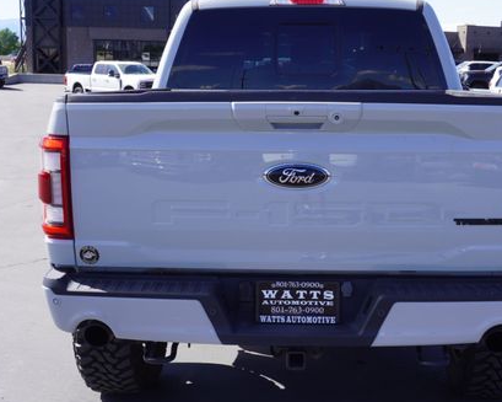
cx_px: 298
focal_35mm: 51
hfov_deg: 36.7
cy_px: 210
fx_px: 754
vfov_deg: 29.8
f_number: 8
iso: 100
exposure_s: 1/125
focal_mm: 23
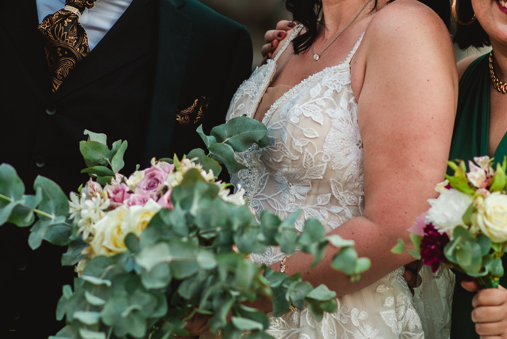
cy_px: 110
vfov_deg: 7.9
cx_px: 189
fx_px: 2438
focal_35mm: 173
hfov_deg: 11.9
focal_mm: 85
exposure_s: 1/800
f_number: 2.5
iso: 100
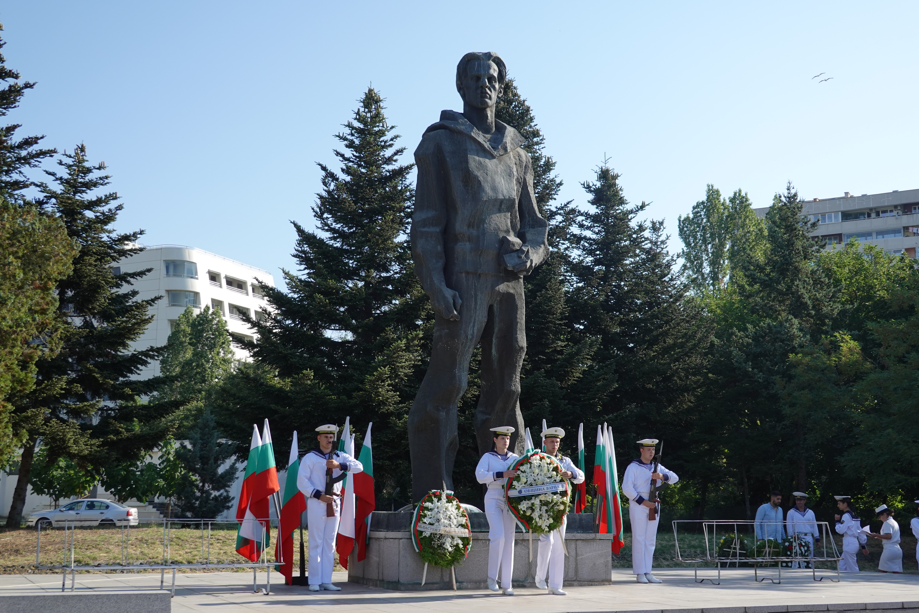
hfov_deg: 42.7
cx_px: 460
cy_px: 306
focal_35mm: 46
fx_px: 1174
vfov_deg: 29.2
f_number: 4
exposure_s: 1/640
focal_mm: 16.86
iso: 125
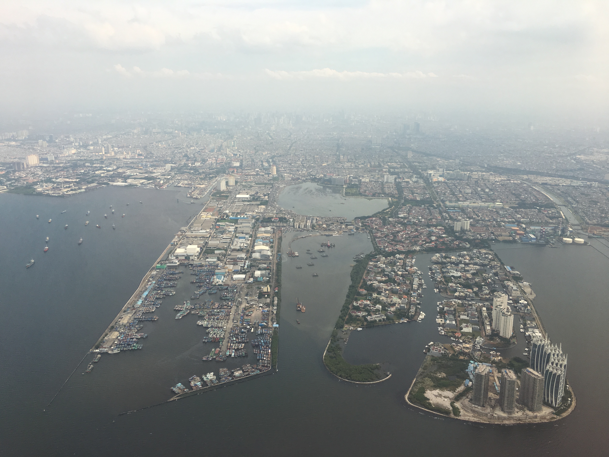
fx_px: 510
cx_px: 304
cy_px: 228
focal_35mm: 29
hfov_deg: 61.7
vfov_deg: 48.2
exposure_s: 1/894
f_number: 2.2
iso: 25
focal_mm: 4.15
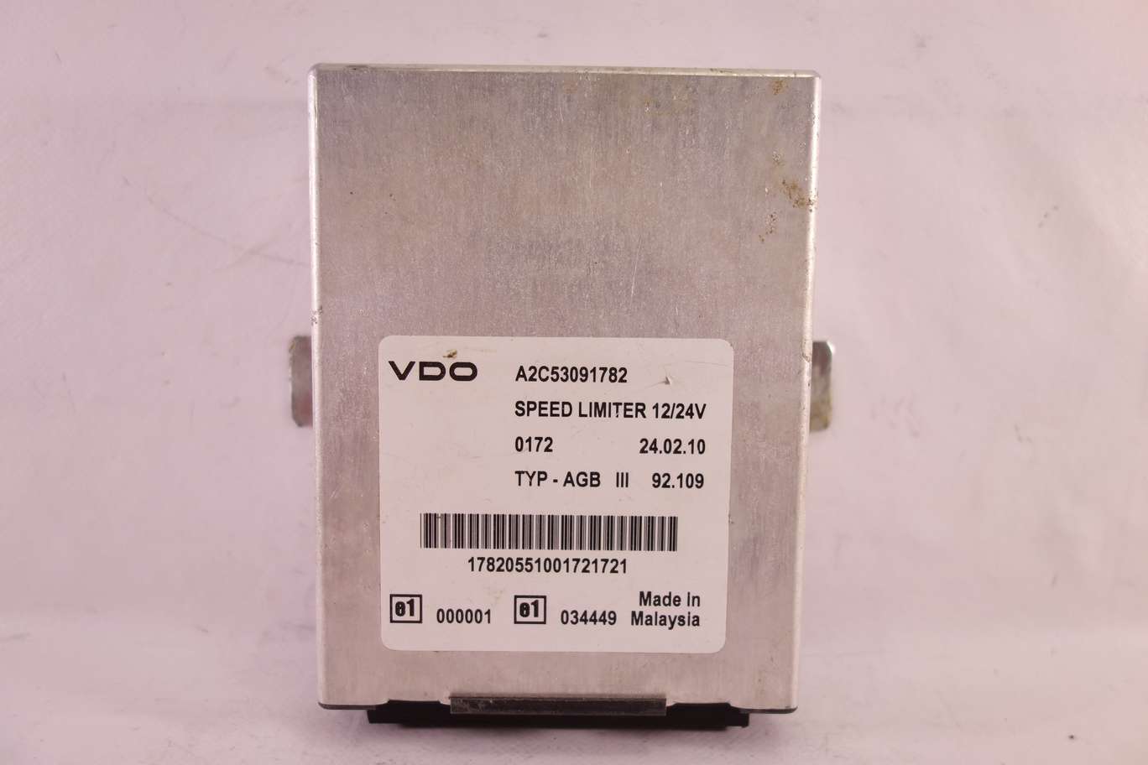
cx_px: 574
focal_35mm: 28
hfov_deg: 65.5
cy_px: 382
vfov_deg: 46.4
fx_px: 893
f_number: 2.2
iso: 200
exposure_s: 1/125
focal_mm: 10.4
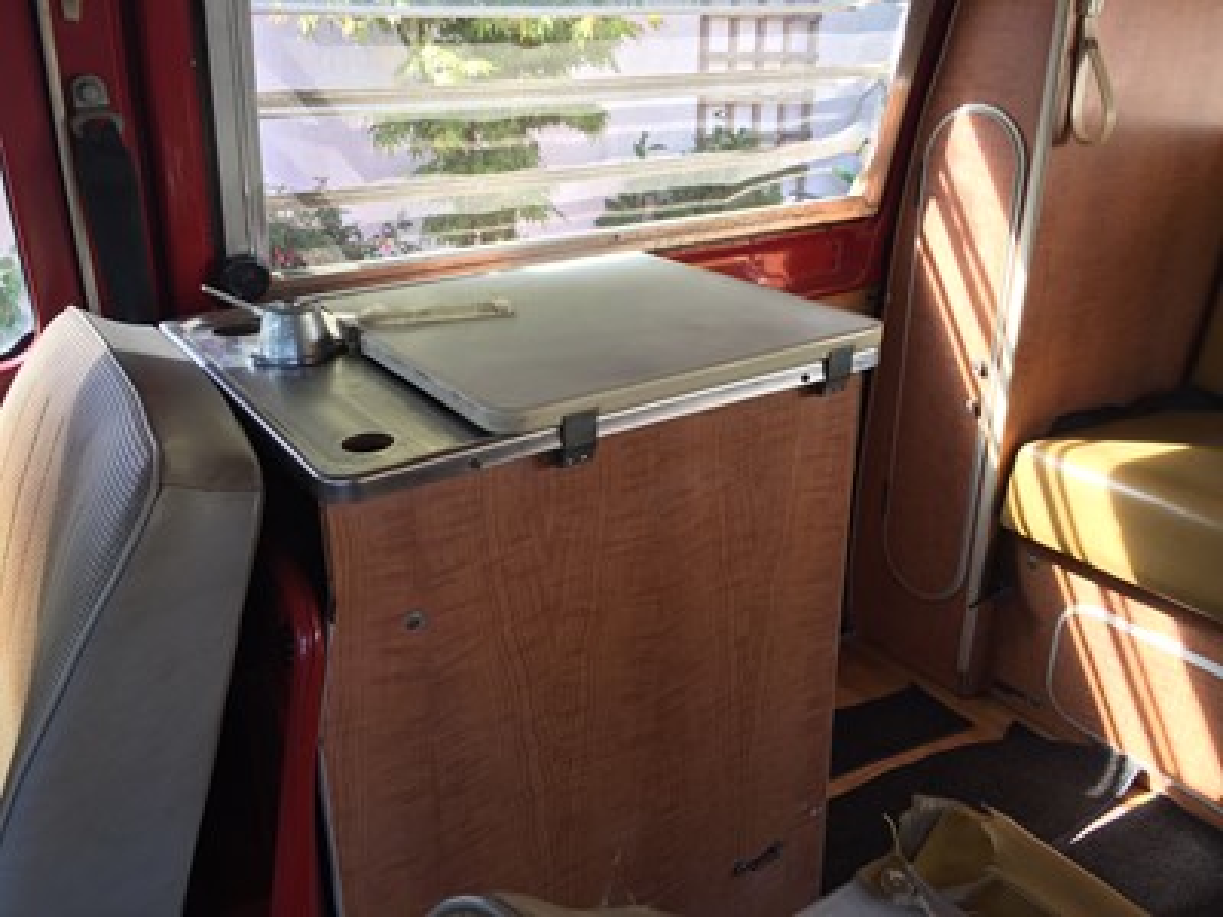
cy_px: 458
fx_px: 1025
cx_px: 612
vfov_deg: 48.2
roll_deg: -0.7
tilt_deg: -21.1
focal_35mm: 29
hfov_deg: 61.7
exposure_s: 1/50
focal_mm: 4.15
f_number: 2.2
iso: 25
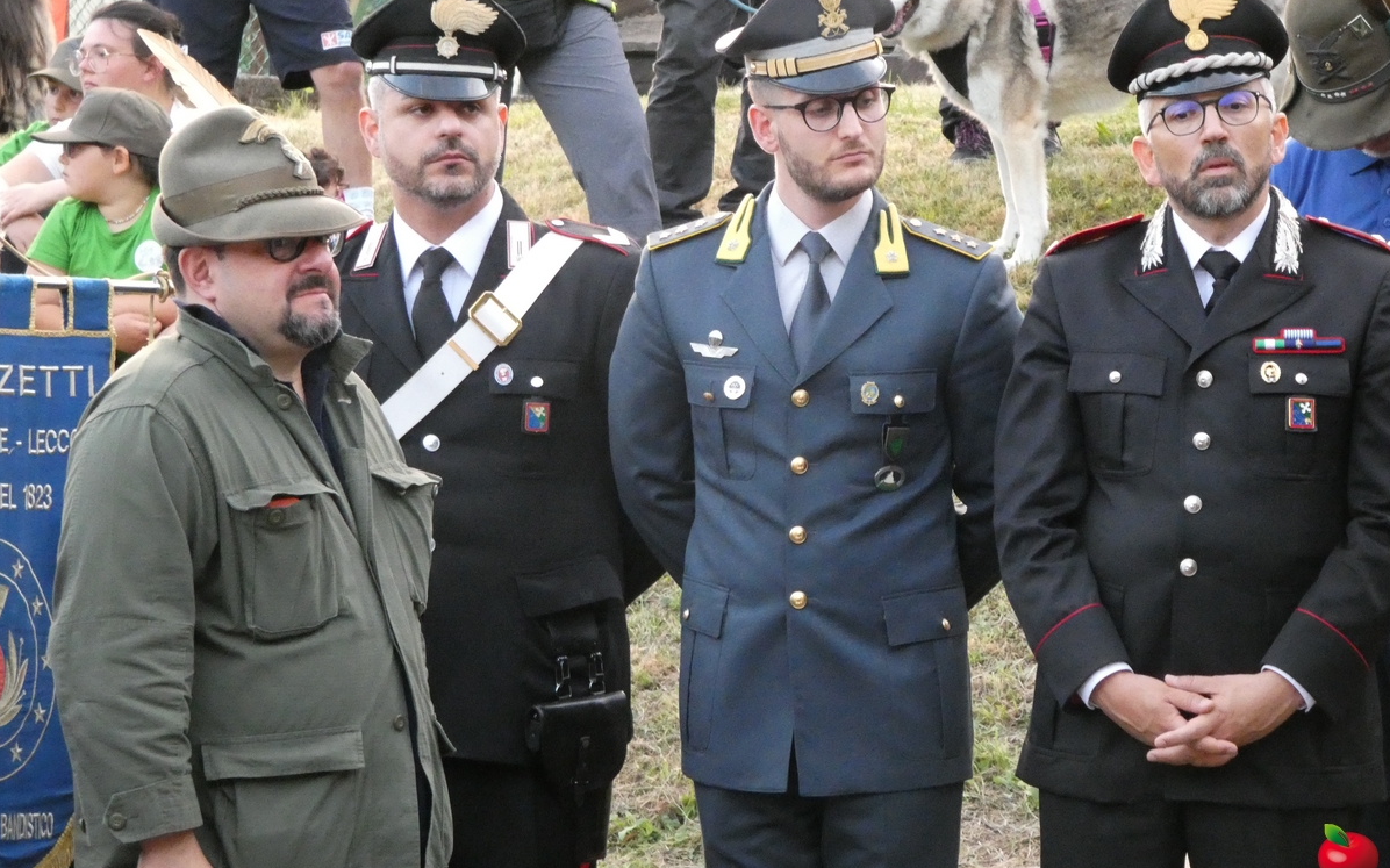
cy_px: 381
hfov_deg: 8.4
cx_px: 696
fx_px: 9507
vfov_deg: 5.2
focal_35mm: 251
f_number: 5.5
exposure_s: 1/25
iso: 1600
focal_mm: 42.3
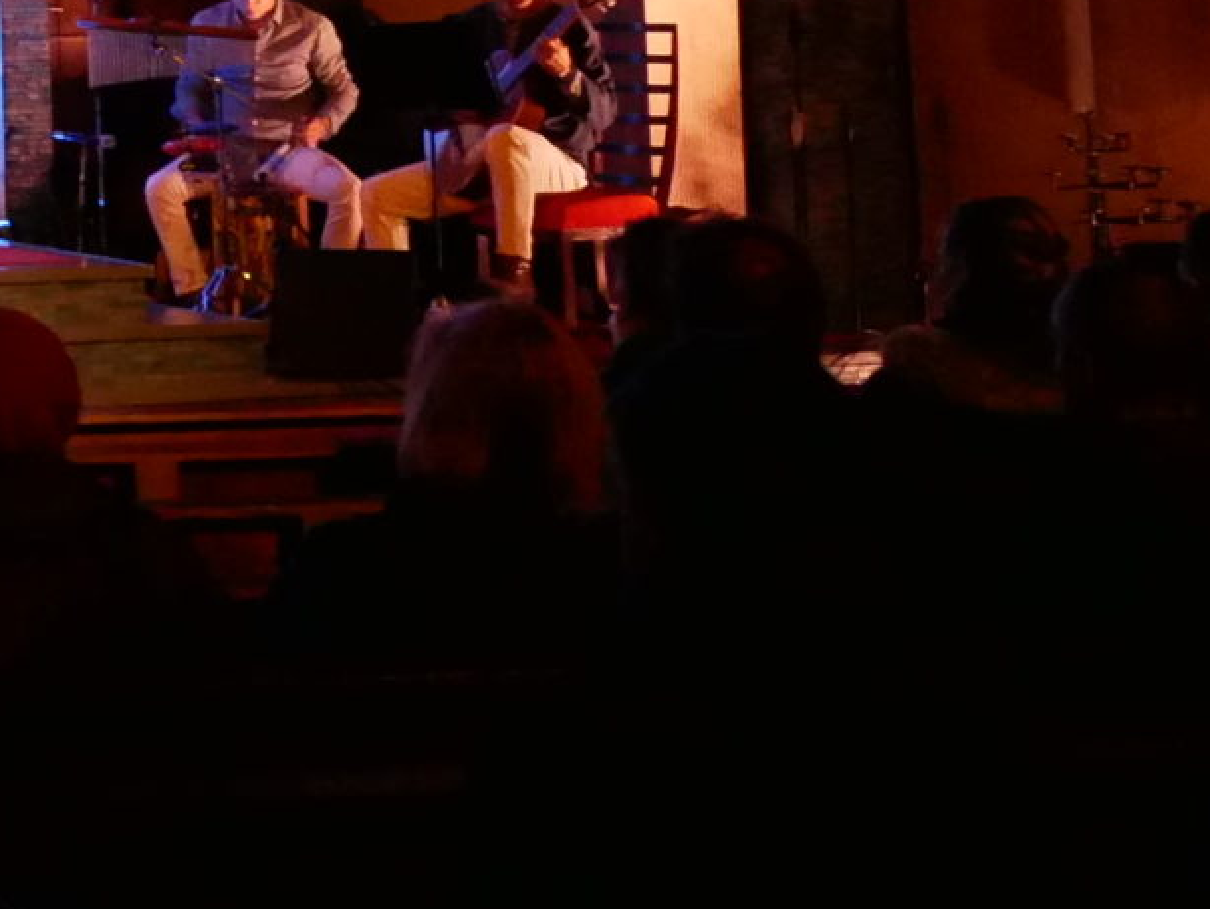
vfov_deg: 11.3
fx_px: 4406
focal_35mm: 126
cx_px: -907
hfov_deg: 14.0
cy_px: -409
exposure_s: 1/60
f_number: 2.8
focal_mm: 15
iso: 3200
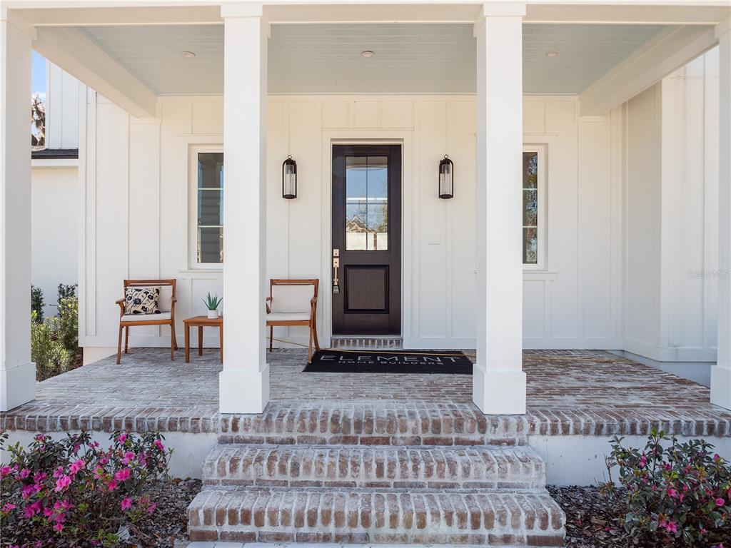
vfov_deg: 61.1
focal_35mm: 22
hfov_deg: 76.4
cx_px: 366
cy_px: 274
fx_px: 465
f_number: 5
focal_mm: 11
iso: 200
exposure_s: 1/500
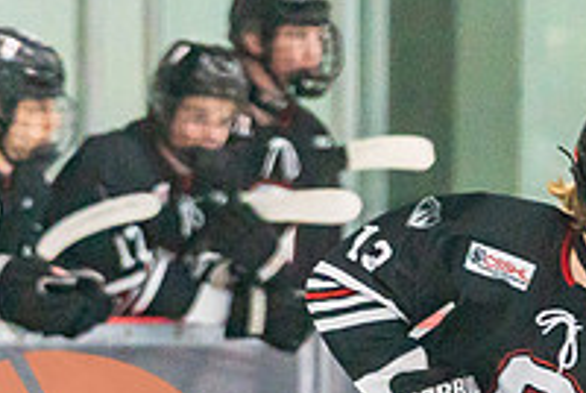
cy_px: 762
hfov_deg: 2.2
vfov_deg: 1.5
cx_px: 622
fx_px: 14965
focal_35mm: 918
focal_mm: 200
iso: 3200
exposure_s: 1/1250
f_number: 2.8
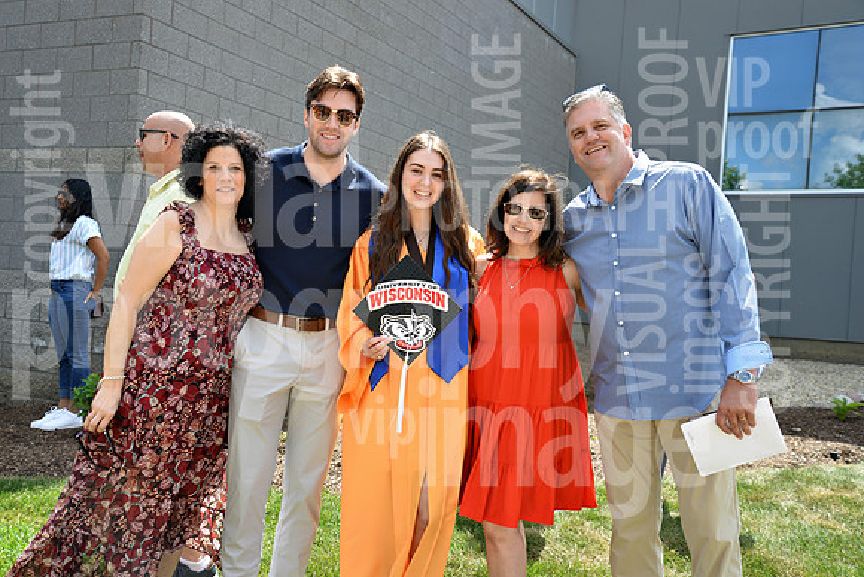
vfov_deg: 36.9
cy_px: 288
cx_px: 432
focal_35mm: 36
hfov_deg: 53.1
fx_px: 864
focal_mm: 36
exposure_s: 1/125
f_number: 6.3
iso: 100
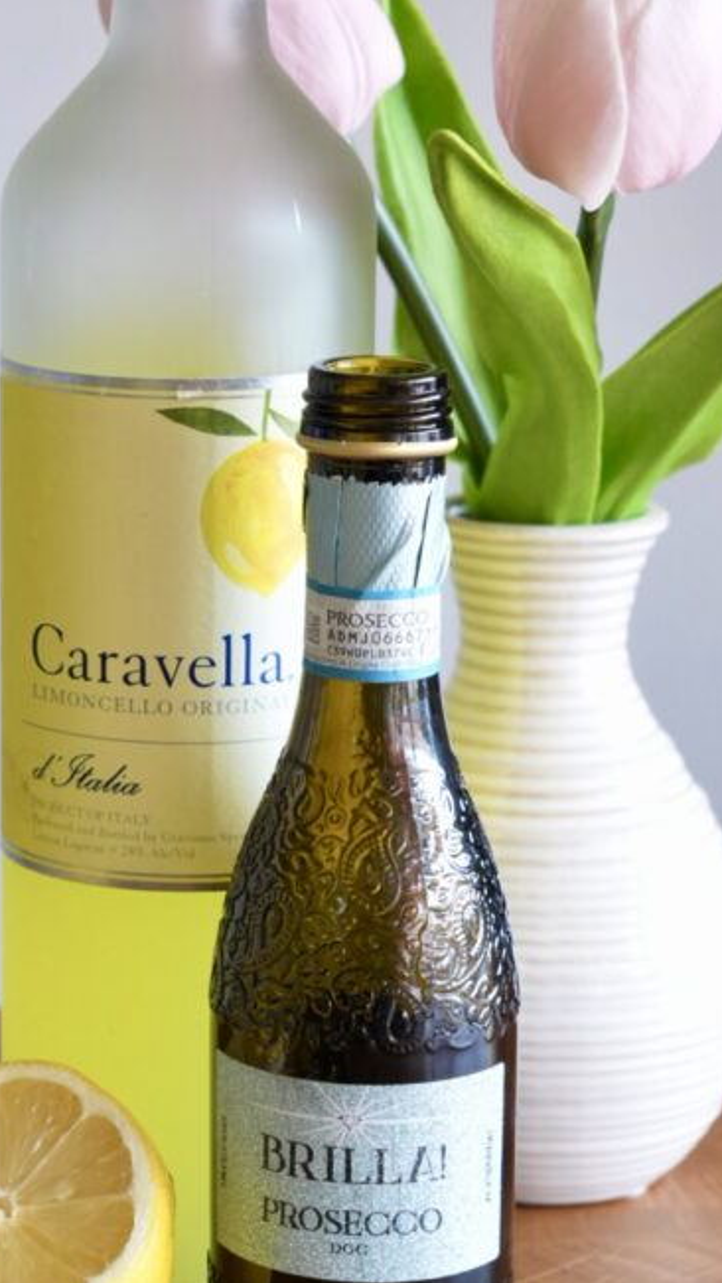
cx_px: 176
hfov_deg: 11.0
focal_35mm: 109
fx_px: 3724
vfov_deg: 19.5
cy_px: 645
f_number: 5.6
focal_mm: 44.2
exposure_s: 1/60
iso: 1000
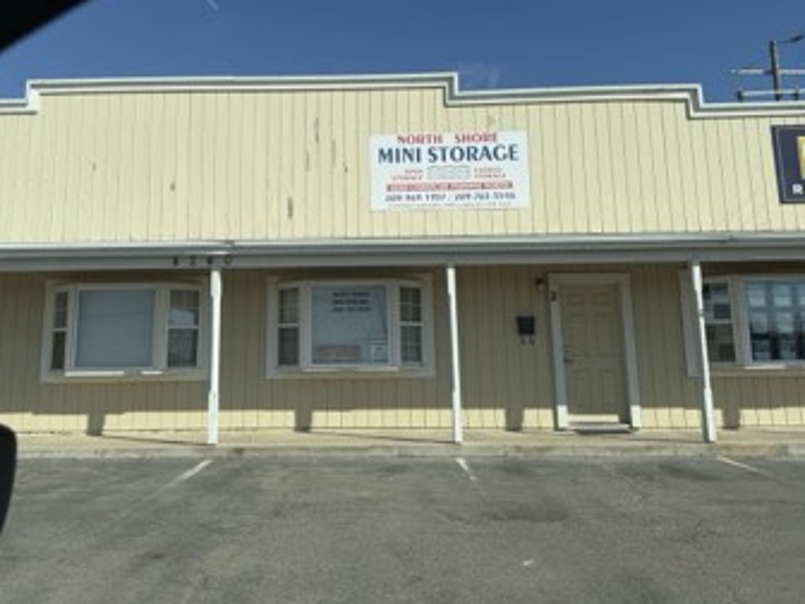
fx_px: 698
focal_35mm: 30
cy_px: 246
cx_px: 359
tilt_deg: +10.8
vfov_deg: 46.6
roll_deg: +0.2
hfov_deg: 59.8
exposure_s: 1/8130
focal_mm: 6.76
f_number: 1.78
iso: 80
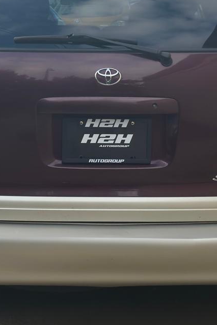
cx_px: 103
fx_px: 452
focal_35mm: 50
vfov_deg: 39.3
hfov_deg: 27.0
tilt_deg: -8.2
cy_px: 115
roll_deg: -0.3
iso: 100
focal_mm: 6.76
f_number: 1.78
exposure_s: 1/1050
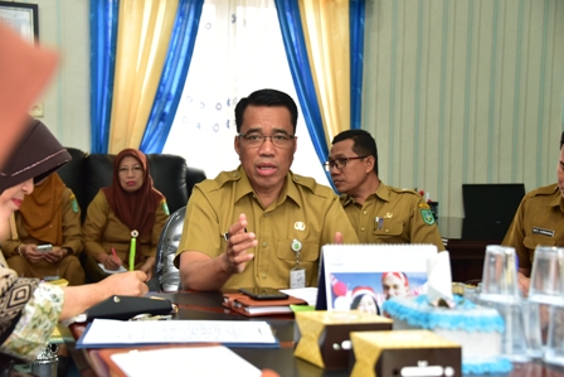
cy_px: 188
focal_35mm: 62
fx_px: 972
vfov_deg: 21.9
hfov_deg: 32.4
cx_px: 282
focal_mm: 62
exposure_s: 1/20
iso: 1000
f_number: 4.8
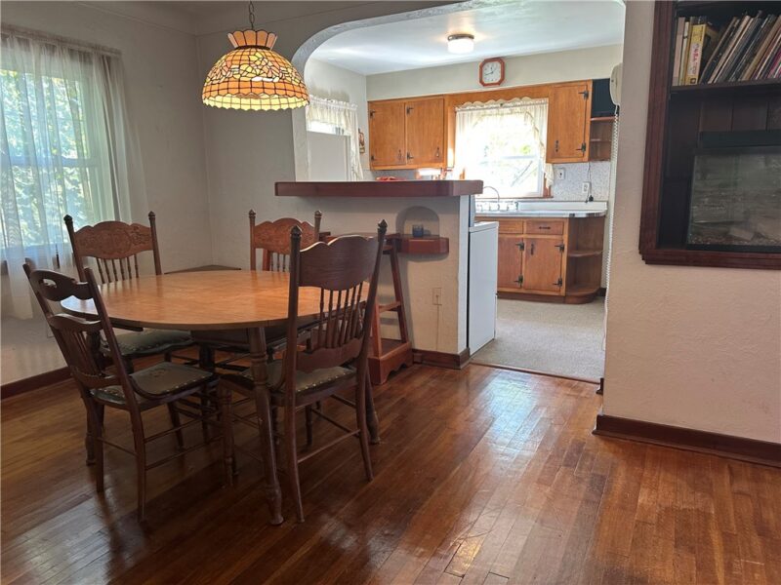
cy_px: 292
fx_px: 541
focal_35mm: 24
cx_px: 390
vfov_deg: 56.8
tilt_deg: -10.1
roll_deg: +0.3
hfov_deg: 71.6
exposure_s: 1/60
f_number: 1.78
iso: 160
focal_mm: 6.86
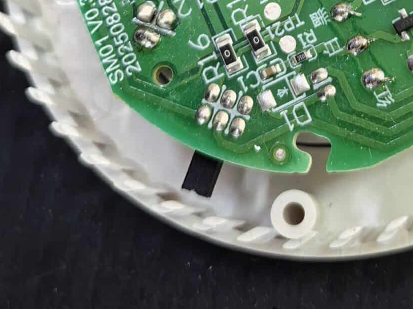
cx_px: 328
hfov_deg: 23.0
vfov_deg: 16.0
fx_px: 1002
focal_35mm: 84
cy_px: -167
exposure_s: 1/100
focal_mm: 5.52
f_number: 1.9
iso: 320
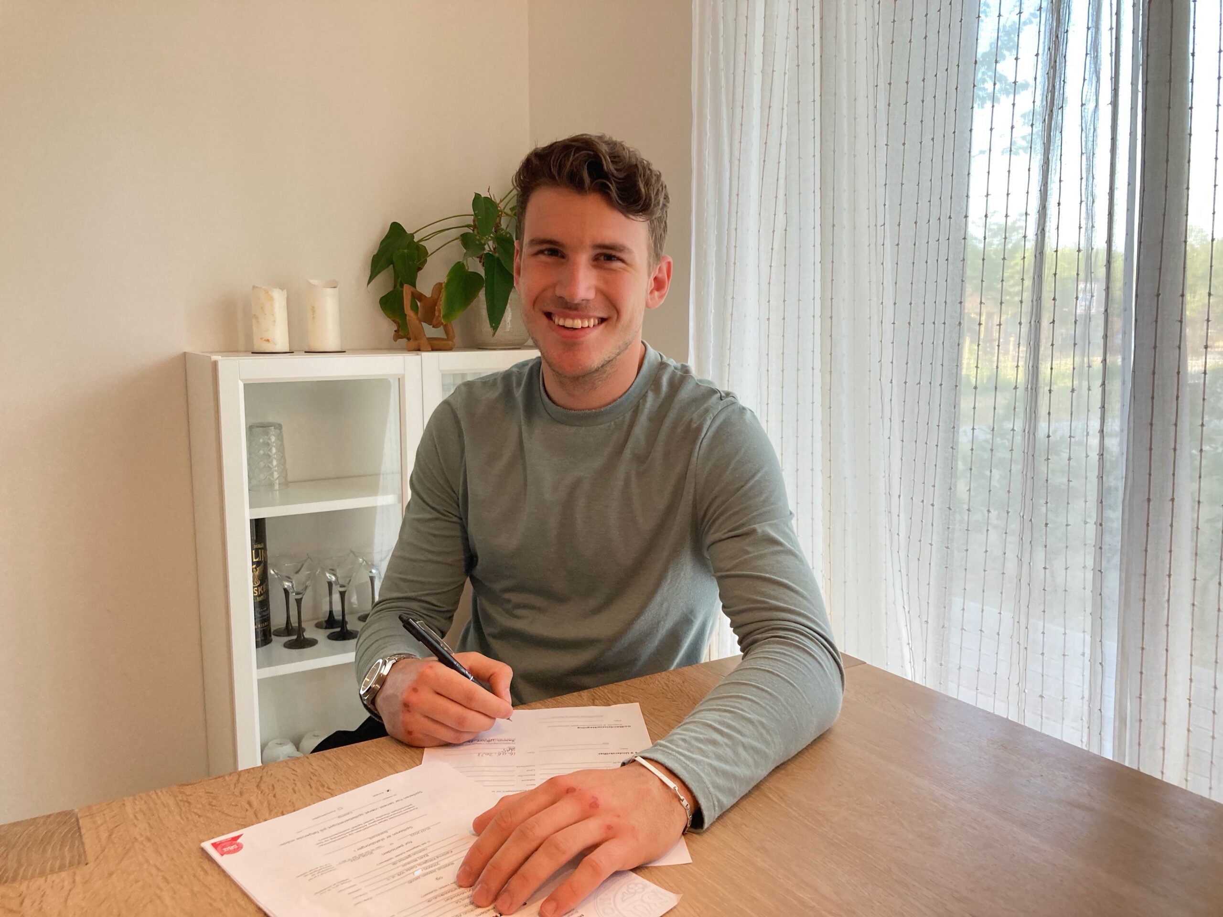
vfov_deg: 49.7
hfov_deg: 63.4
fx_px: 989
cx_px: 612
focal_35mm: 28
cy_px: 458
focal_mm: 3.99
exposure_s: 1/50
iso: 64
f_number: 1.8
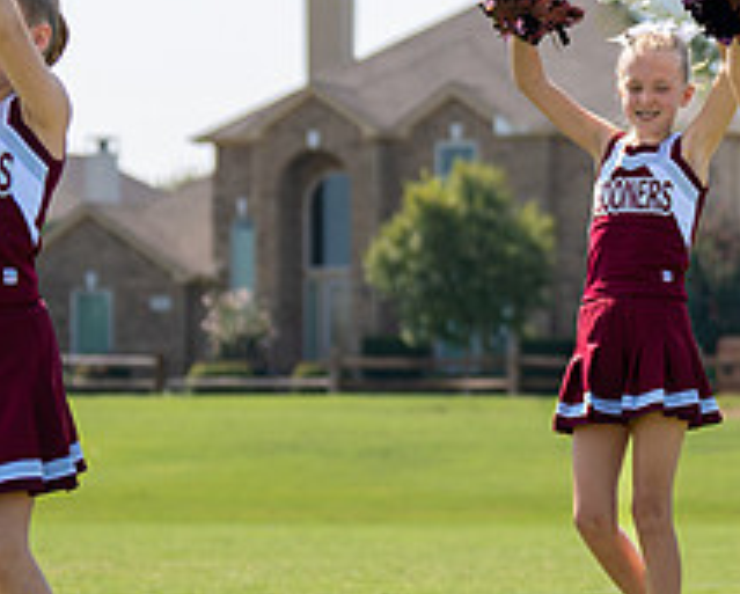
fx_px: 5549
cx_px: 726
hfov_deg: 7.6
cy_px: 221
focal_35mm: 253
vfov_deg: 6.1
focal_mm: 70
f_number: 2.8
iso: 125
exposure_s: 1/1600
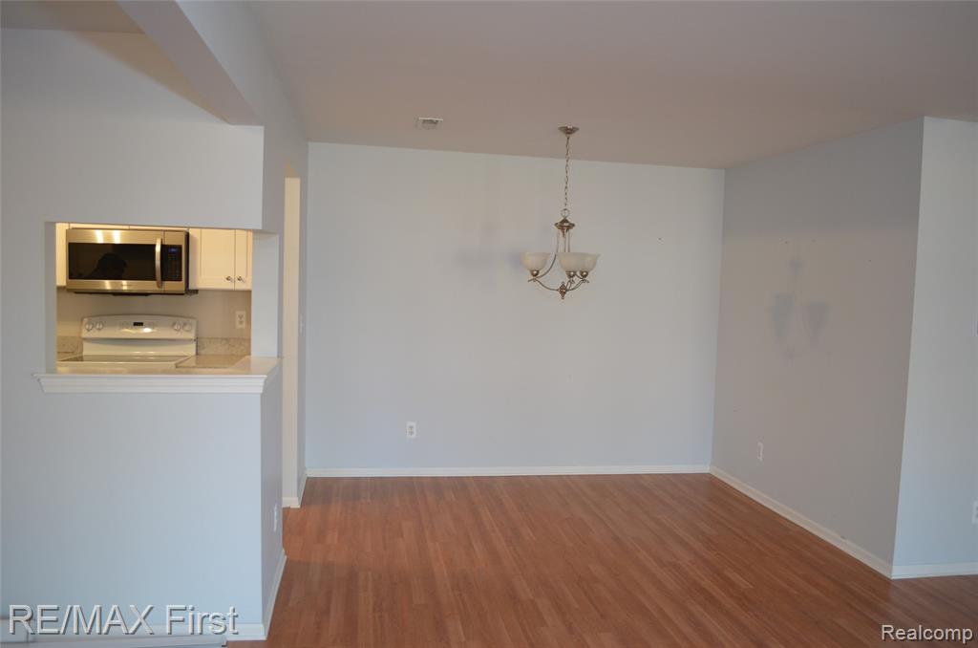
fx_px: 732
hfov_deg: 67.5
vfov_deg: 47.7
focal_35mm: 27
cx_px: 489
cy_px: 324
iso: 720
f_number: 4
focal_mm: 18
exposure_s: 1/60
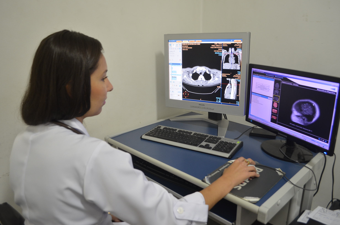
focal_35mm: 30
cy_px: 112
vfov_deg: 43.4
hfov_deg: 62.0
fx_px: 283
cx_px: 170
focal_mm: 20
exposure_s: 1/20
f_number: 3.8
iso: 640
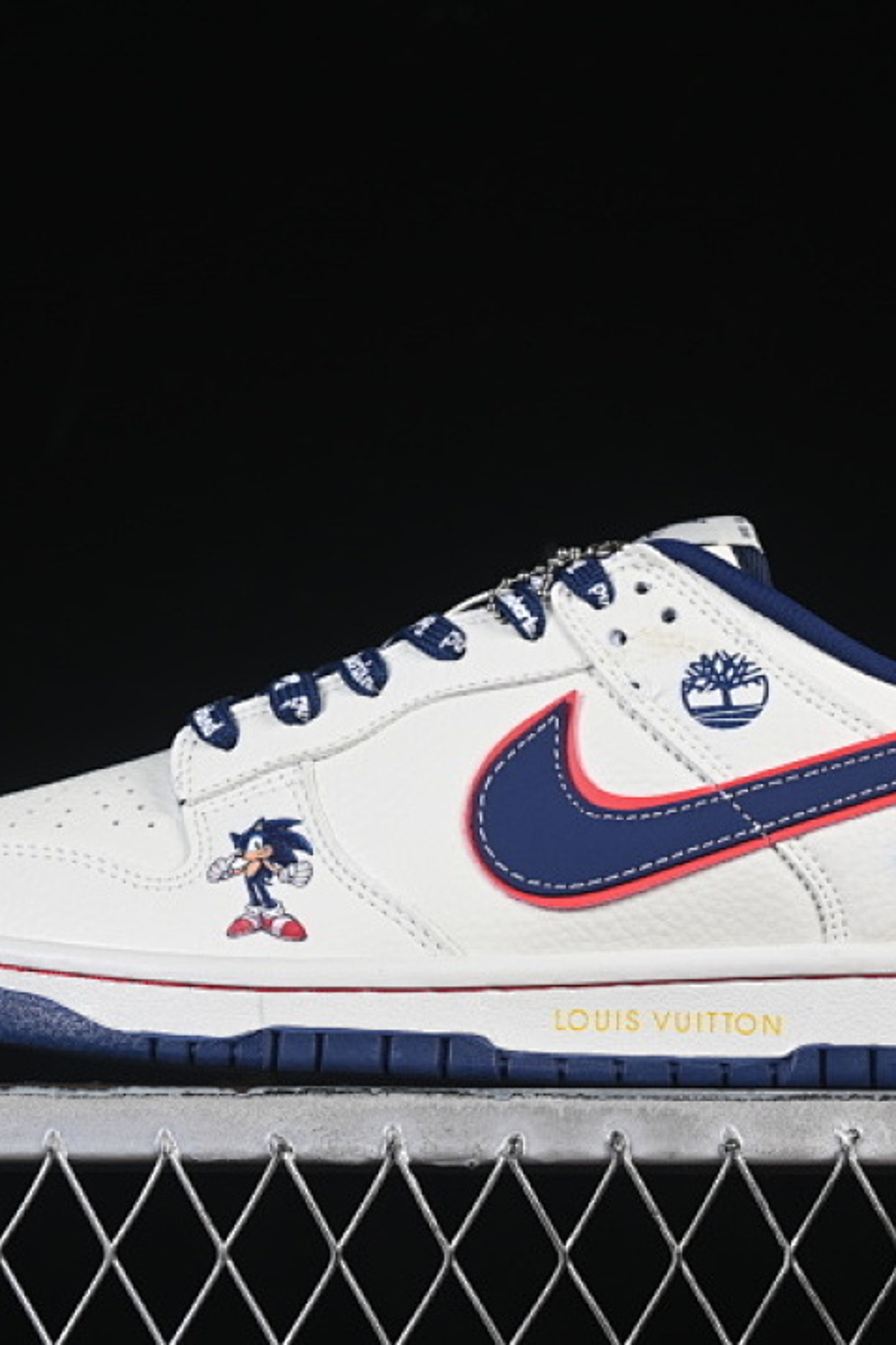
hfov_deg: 12.1
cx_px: 530
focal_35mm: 113
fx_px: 4218
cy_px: 672
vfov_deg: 18.1
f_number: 8
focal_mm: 50
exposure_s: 1/80
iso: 160
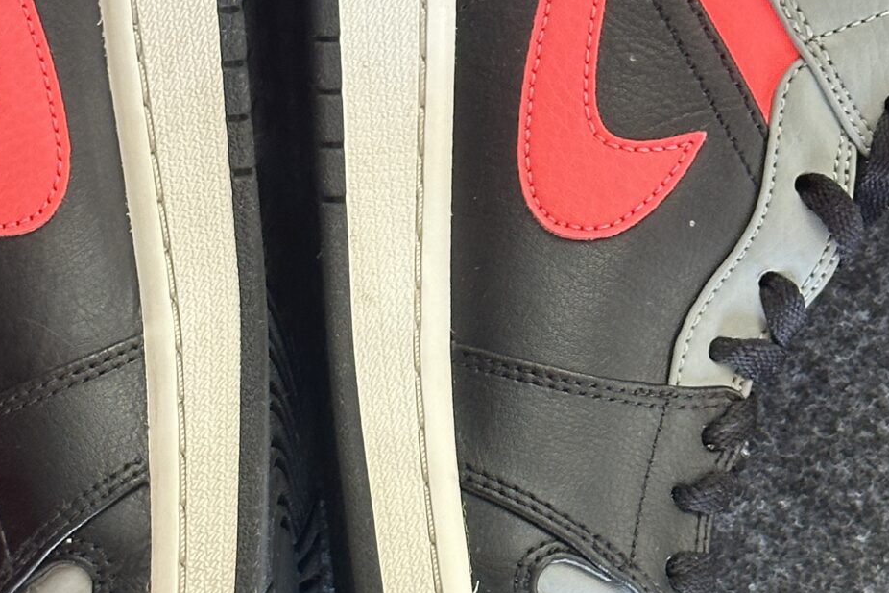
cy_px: 320
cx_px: 308
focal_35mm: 138
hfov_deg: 14.8
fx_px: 3407
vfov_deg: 9.9
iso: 200
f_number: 1.78
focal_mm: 6.86
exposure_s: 1/50
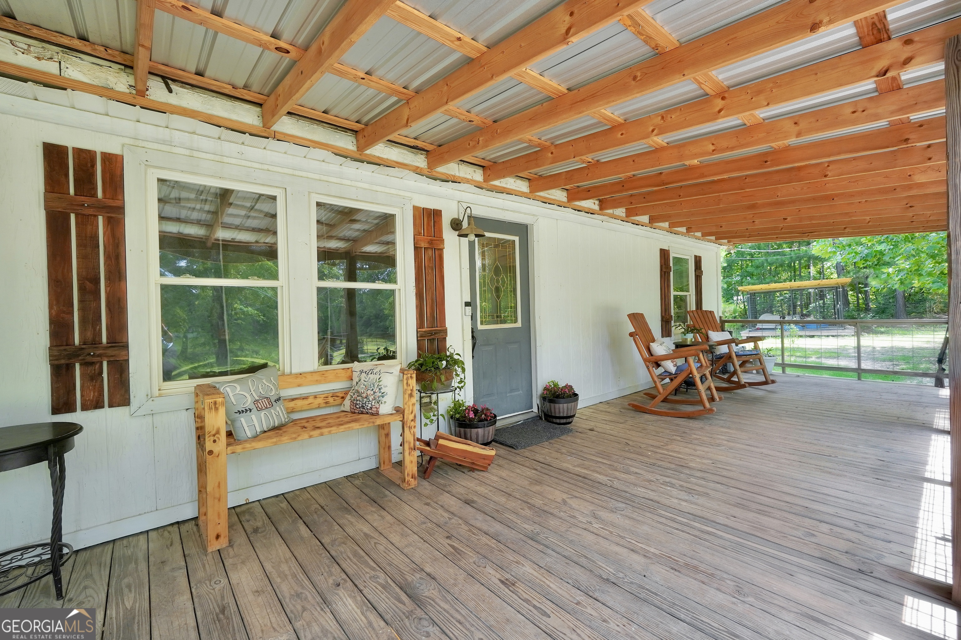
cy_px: 320
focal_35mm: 15
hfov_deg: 100.4
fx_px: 400
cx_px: 480
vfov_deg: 77.3
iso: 250
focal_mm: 10
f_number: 4
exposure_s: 1/160
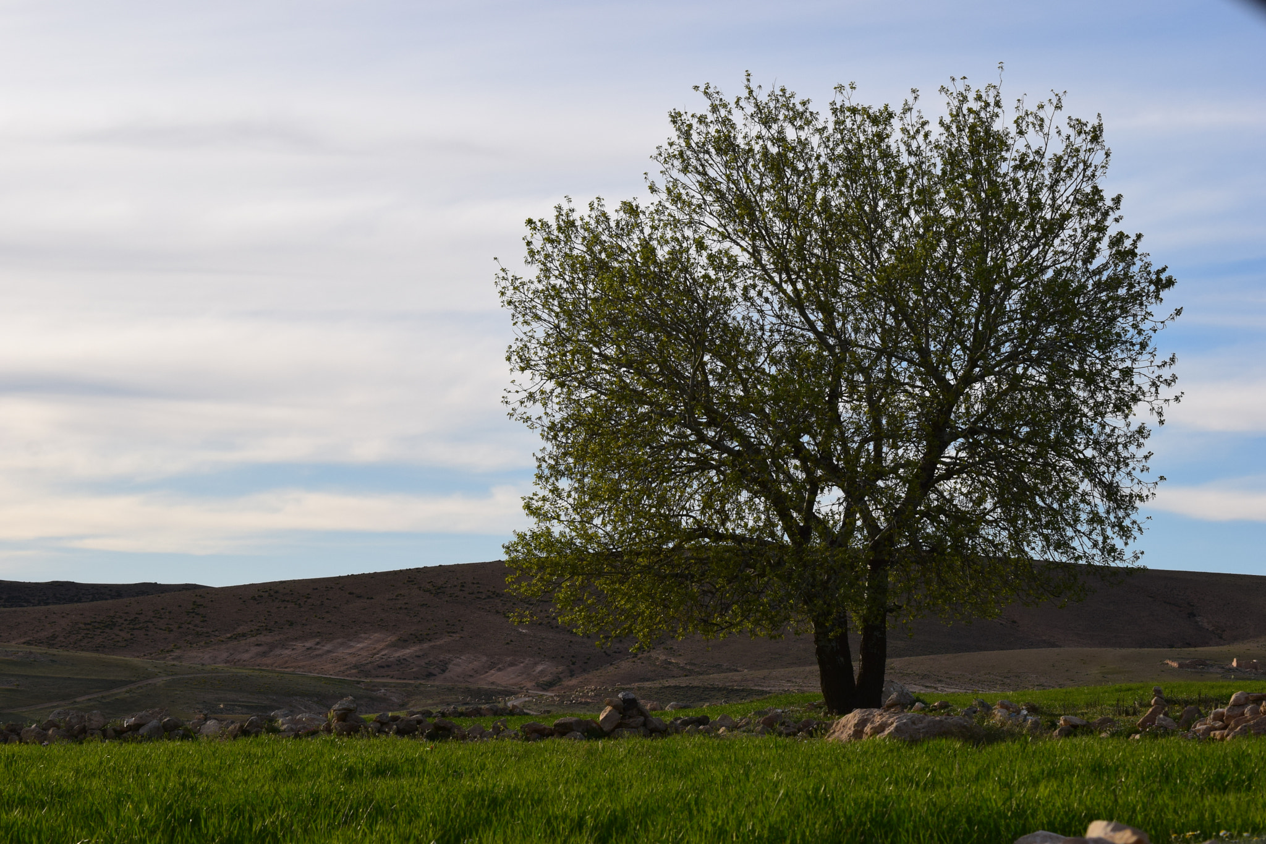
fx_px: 3692
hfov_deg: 19.5
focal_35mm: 105
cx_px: 633
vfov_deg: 13.0
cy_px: 422
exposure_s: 1/500
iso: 400
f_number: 11
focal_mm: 70
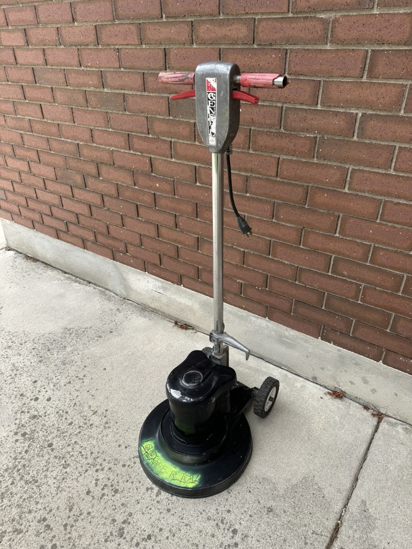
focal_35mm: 24
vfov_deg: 71.6
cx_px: 206
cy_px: 274
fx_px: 381
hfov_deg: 56.8
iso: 80
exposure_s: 1/1183
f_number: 1.78
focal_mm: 6.86
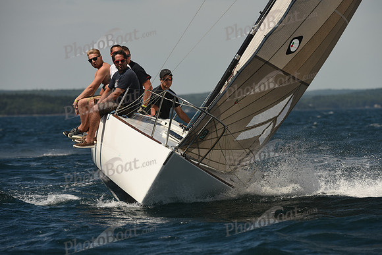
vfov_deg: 4.0
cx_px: 191
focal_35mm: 340
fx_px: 3608
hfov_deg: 6.1
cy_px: 128
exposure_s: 1/1000
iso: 250
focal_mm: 340
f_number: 8
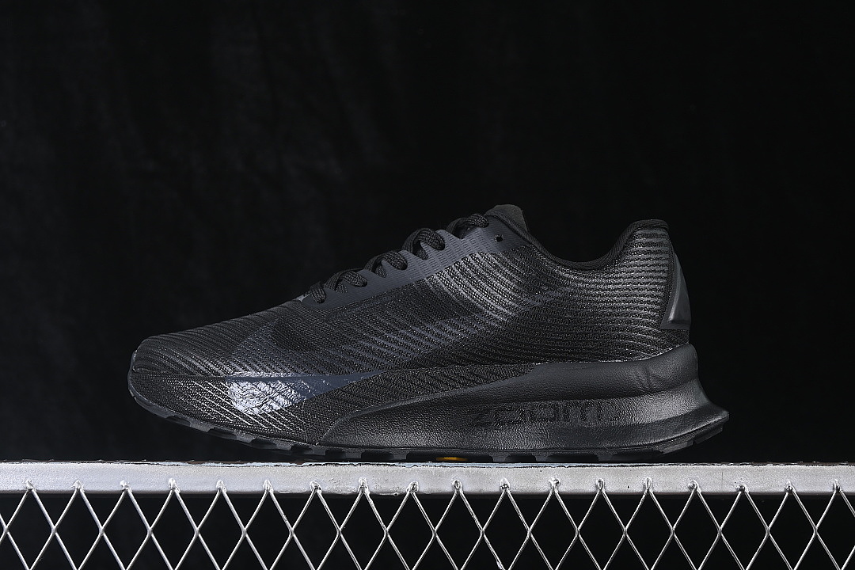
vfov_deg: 18.2
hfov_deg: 27.0
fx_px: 1781
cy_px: 285
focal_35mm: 75
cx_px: 428
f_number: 6.3
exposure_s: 1/60
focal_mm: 50
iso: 160
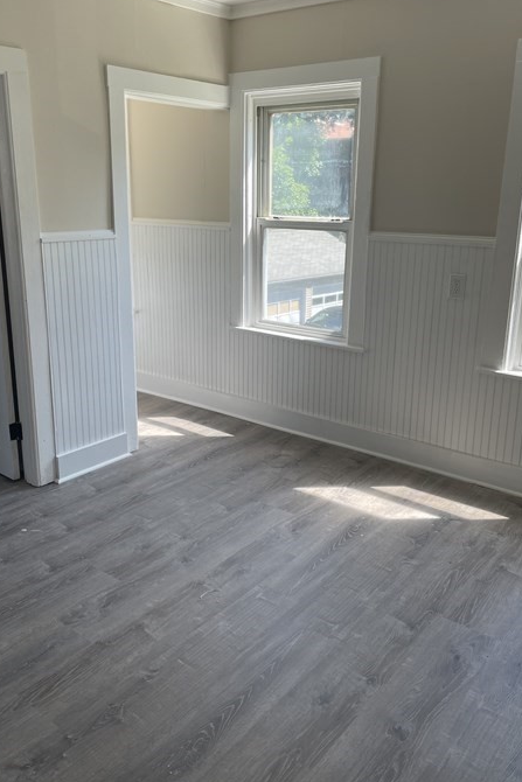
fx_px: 674
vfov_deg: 60.3
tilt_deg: -15.0
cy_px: 375
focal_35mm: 31
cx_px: 264
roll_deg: -0.4
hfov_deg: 42.3
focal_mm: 4.2
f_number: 1.6
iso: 32
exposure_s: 1/258
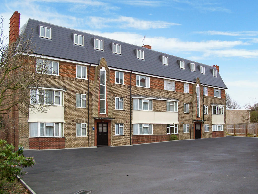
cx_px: 129
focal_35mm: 34
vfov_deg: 41.8
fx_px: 253
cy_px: 97
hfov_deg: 54.0
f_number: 2.7
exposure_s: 1/350
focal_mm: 5.6
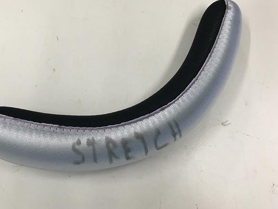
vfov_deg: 36.8
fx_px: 313
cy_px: 87
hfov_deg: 47.4
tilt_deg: -72.1
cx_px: 105
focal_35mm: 39
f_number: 2.2
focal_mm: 4.15
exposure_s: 1/30
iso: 80
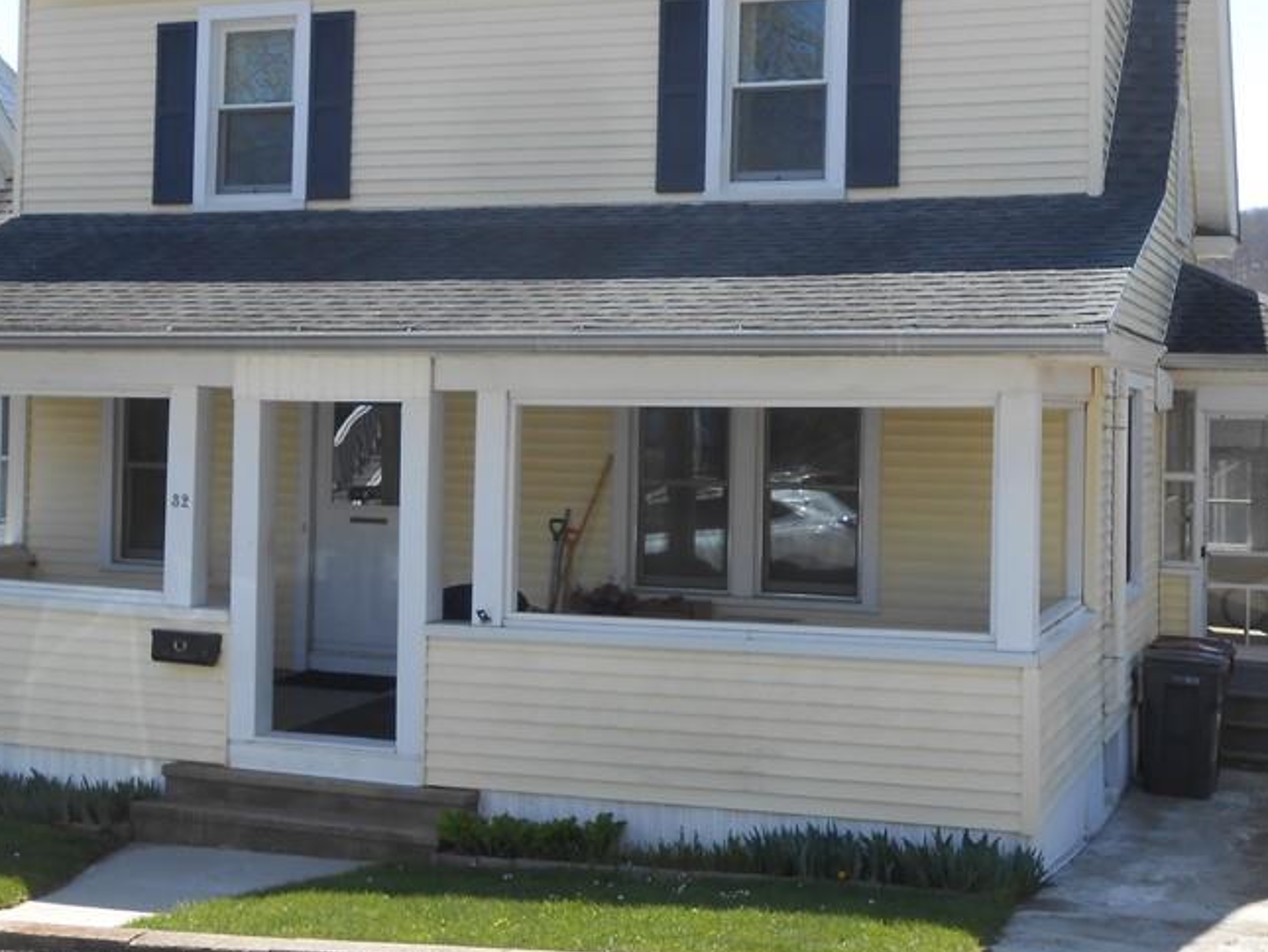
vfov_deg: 27.0
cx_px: 554
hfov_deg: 35.5
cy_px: 399
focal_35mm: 54
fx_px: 1978
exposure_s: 1/320
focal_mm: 6
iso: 80
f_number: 3.9
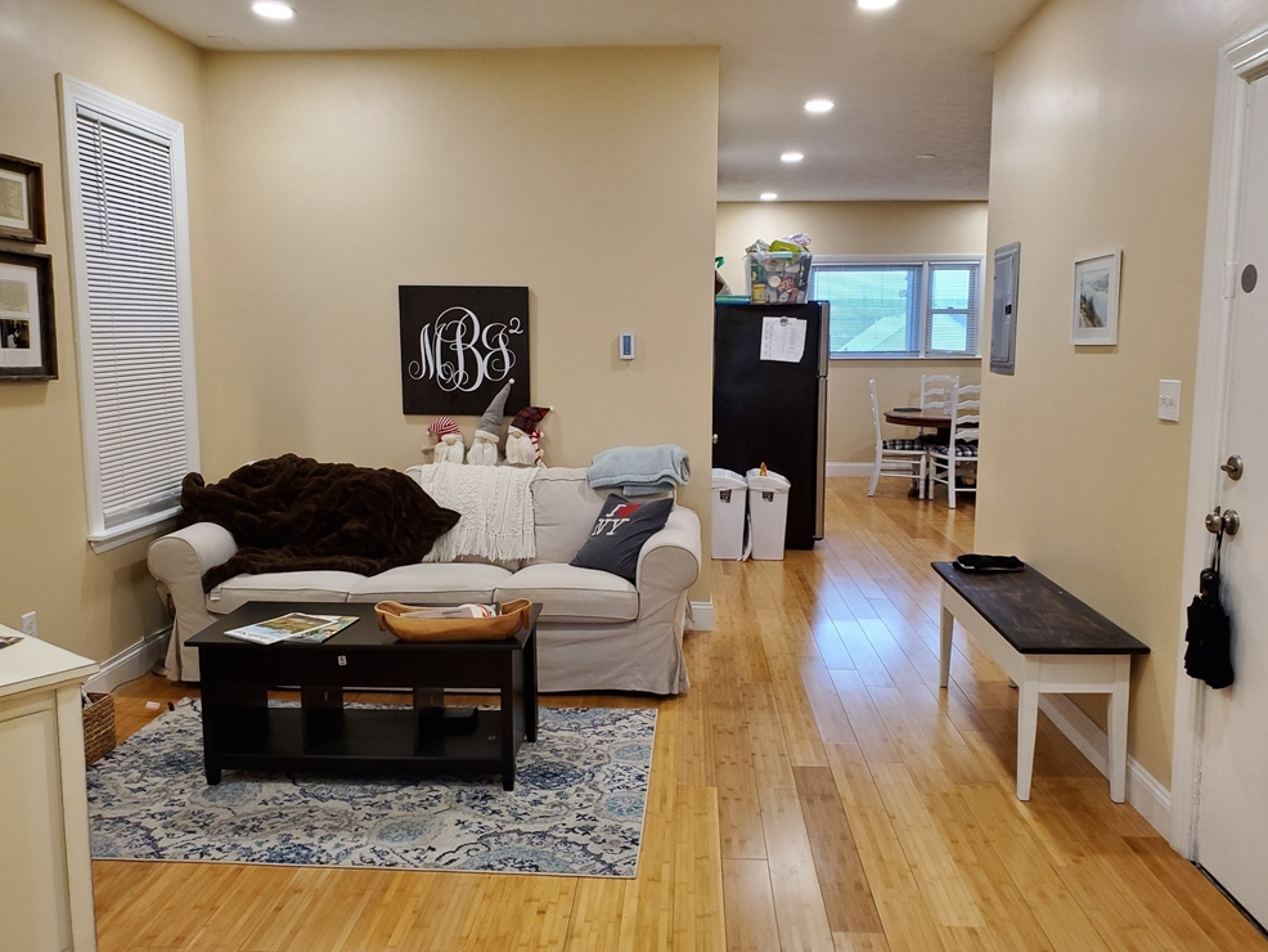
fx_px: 989
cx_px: 655
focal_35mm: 27
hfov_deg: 65.3
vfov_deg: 51.4
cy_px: 467
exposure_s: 1/39
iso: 200
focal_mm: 4.3
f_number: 2.4
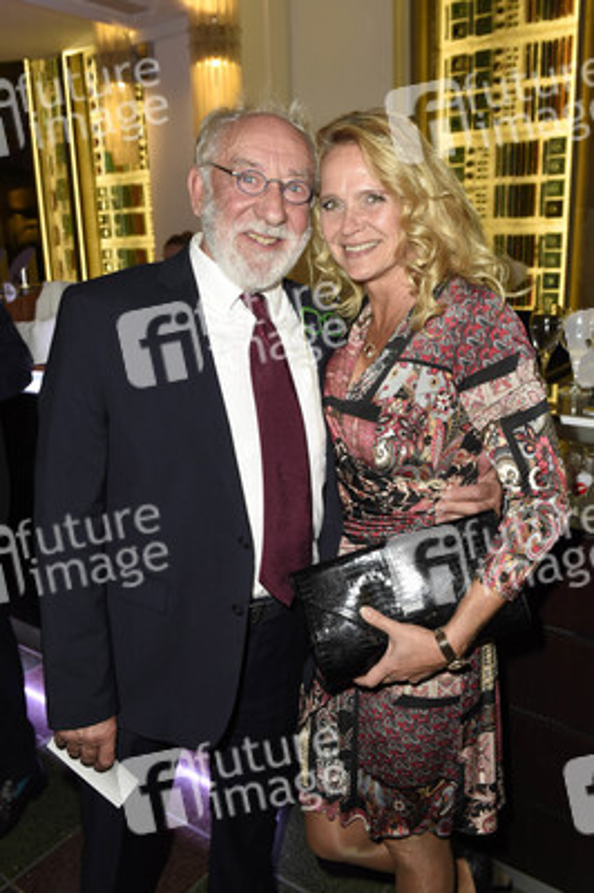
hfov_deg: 44.9
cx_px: 297
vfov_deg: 63.7
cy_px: 446
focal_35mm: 29
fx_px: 719
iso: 800
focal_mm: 29
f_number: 5.6
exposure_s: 1/50
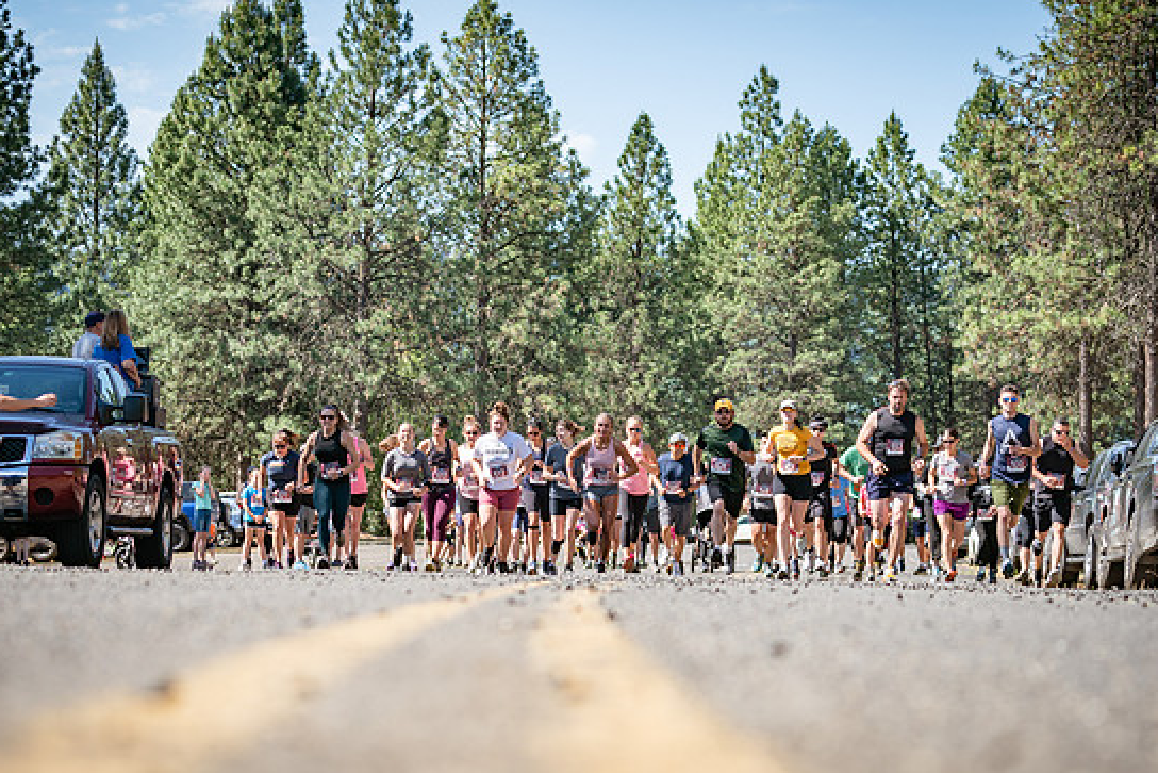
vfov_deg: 14.2
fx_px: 3089
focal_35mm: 96
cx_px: 559
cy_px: 495
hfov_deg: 21.2
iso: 100
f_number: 4
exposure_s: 1/500
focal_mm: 74
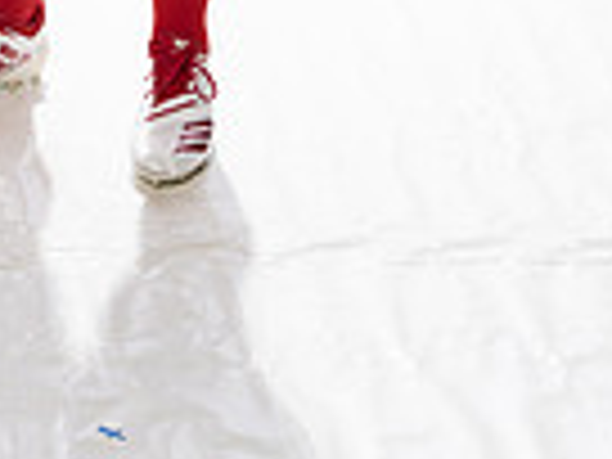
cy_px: -508
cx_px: 54
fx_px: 2369
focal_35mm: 134
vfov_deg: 10.1
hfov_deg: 14.6
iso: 400
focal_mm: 42
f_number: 4
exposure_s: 1/250
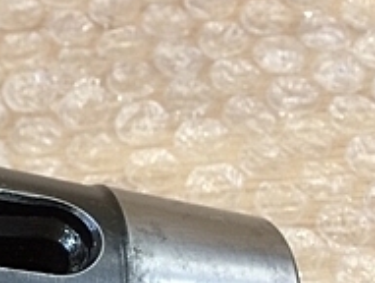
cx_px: -159
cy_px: 342
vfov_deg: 14.8
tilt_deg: -54.3
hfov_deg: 18.3
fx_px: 1053
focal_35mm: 97
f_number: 2.2
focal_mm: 4.15
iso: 80
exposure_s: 1/30
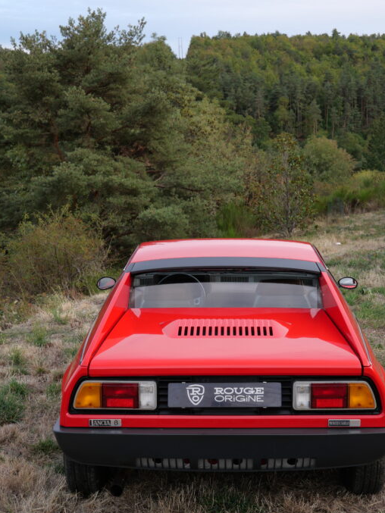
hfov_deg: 28.0
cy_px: 242
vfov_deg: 36.8
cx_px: 225
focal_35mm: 52
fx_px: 771
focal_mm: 22
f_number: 4.2
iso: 200
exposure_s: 1/125
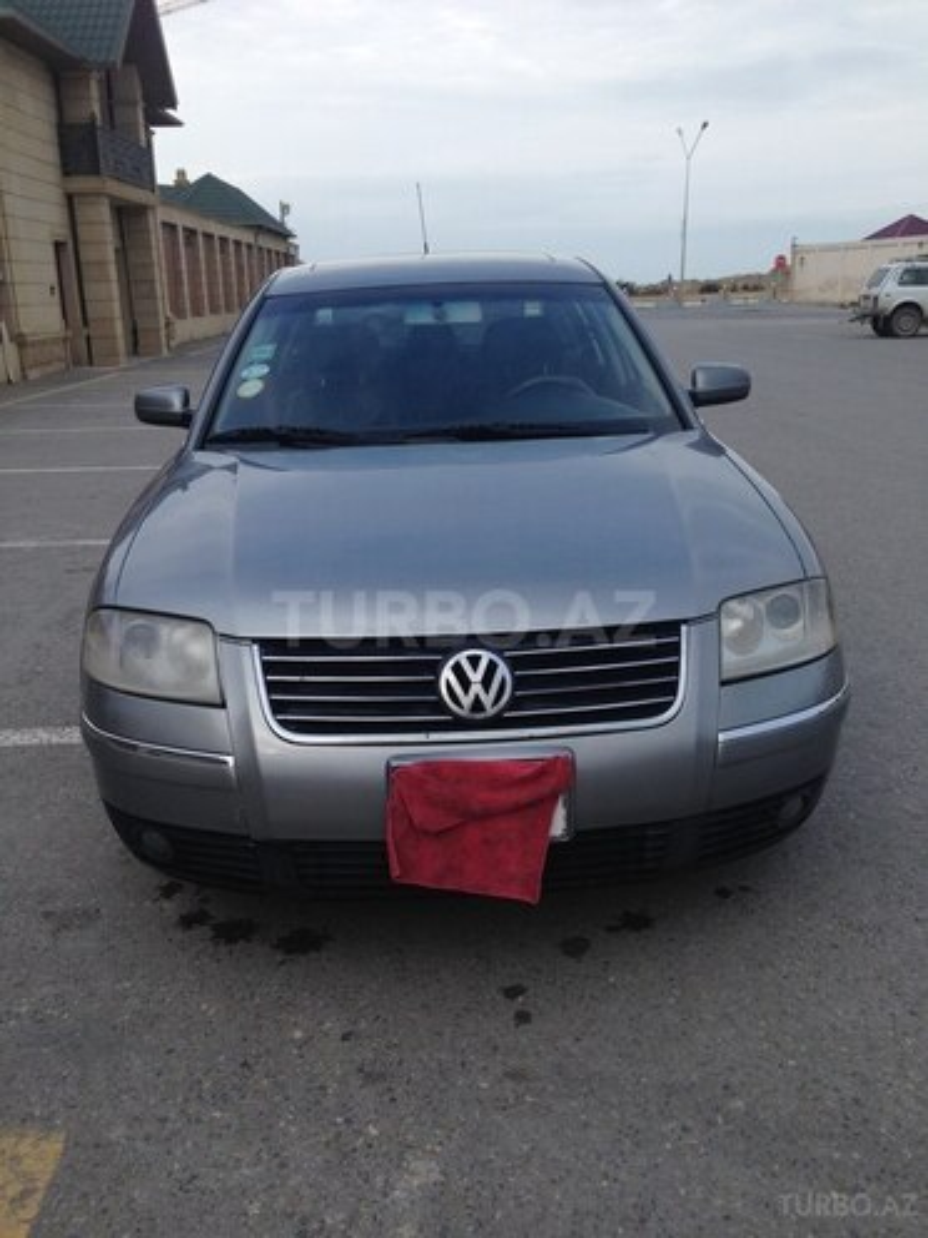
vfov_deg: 55.4
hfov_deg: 42.9
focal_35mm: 33
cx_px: 464
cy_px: 619
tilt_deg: -14.6
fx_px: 1180
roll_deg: +0.7
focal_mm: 4.12
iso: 50
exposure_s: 1/753
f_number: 2.4
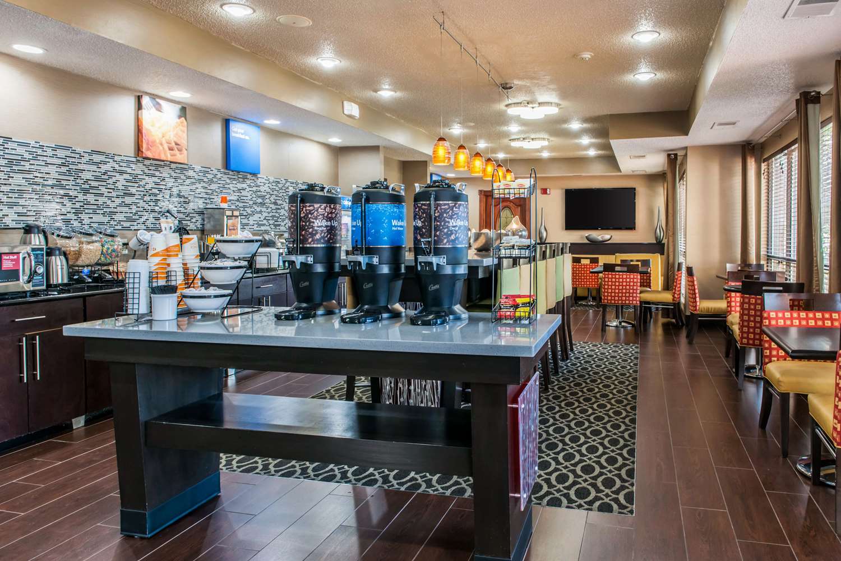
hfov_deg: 69.4
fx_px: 607
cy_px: 280
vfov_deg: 49.6
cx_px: 420
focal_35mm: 26
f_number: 11
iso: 400
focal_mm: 26
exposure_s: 1/2.5
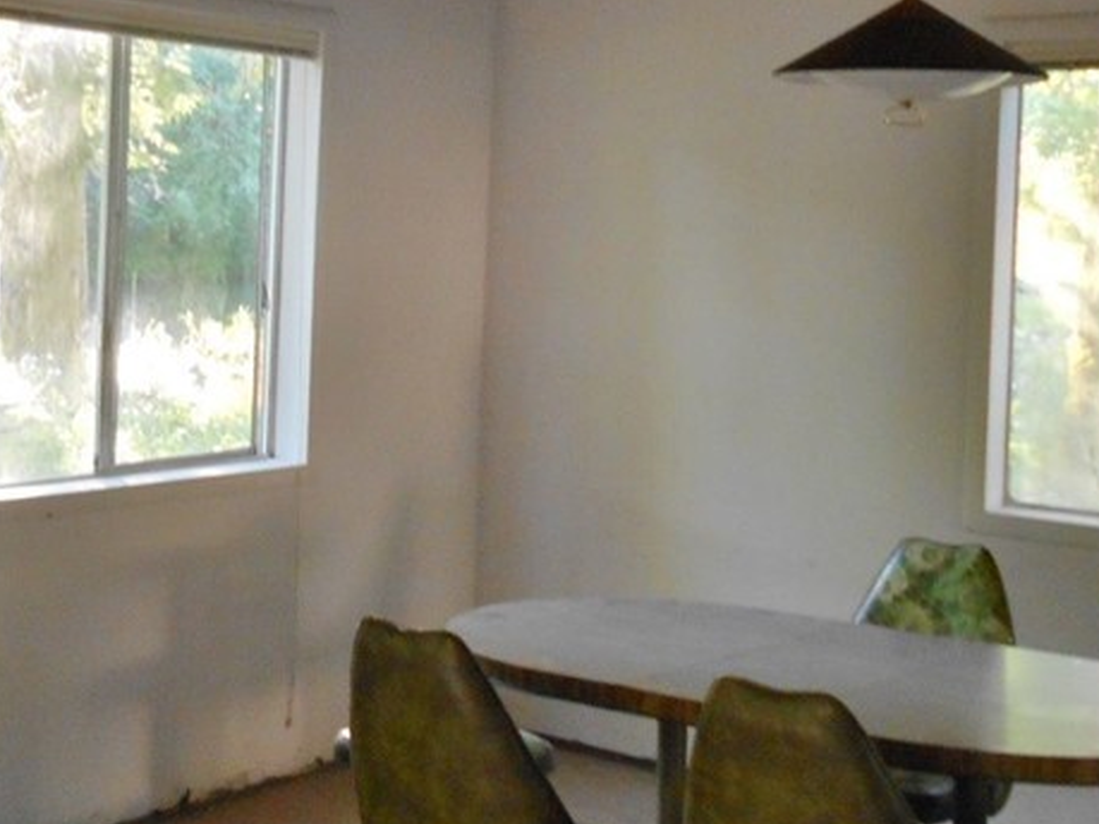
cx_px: 292
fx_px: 1841
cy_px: 223
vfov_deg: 25.0
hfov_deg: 32.7
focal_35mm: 58
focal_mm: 4.6
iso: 220
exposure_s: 1/30
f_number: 3.2
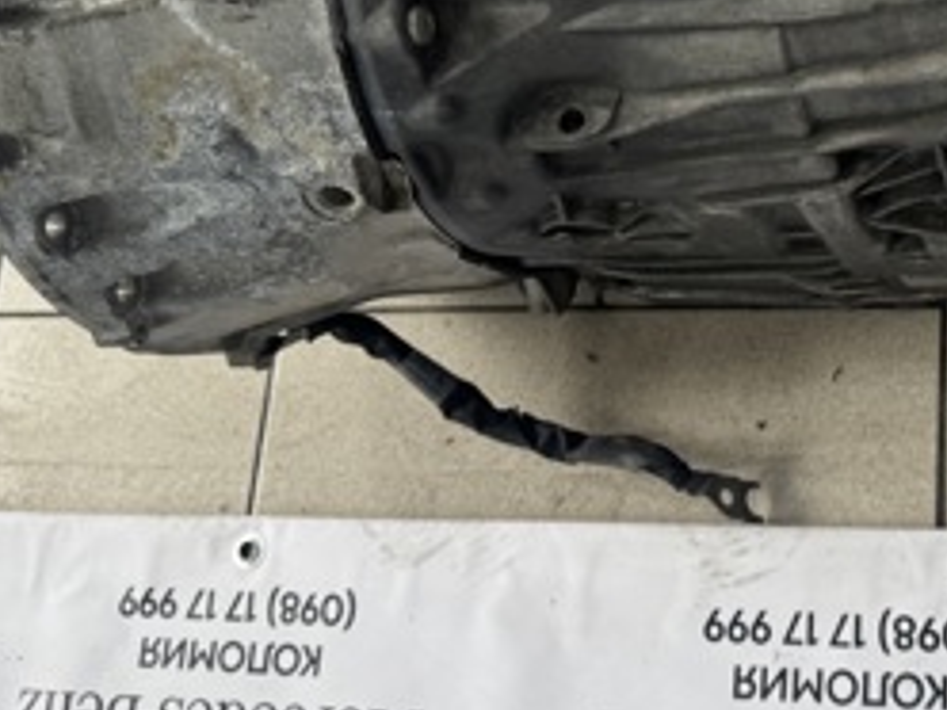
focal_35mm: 62
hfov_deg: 29.9
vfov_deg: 23.2
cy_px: 115
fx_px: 1696
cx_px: 852
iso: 125
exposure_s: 1/121
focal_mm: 6.76
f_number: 1.78
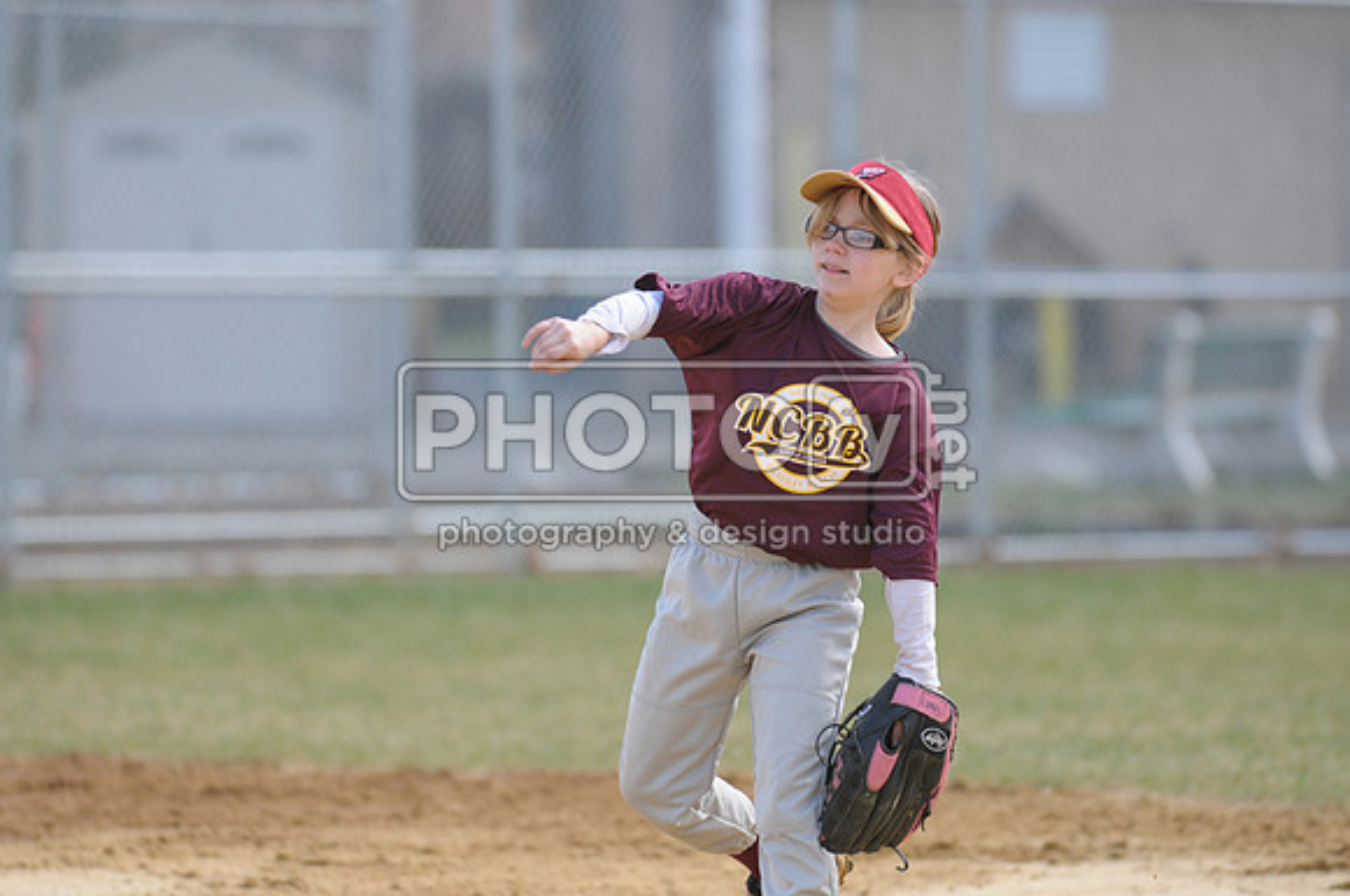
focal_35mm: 390
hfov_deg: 5.3
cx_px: 675
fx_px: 14604
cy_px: 448
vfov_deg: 3.5
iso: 400
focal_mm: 260
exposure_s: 1/1000
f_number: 4
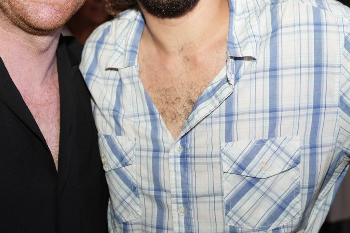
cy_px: 70
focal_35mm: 94
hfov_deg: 21.7
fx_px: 912
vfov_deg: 14.5
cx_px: 139
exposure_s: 1/200
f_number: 2.8
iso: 400
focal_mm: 31.6
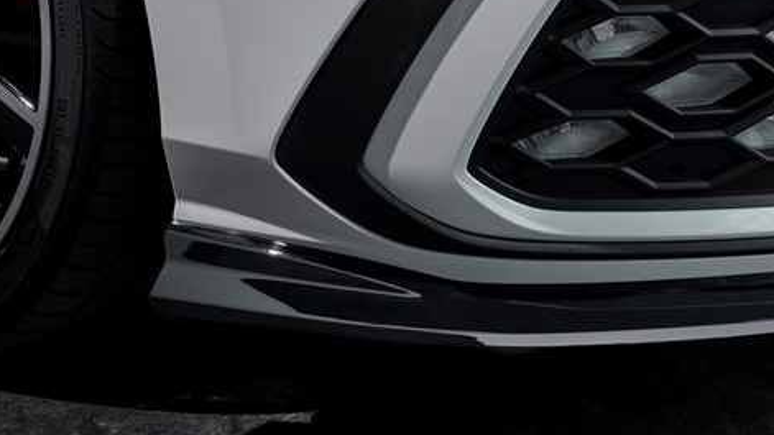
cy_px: 14
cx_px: 779
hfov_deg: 18.3
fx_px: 2340
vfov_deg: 10.6
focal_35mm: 114
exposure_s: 1/13
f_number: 11
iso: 100
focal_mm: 50
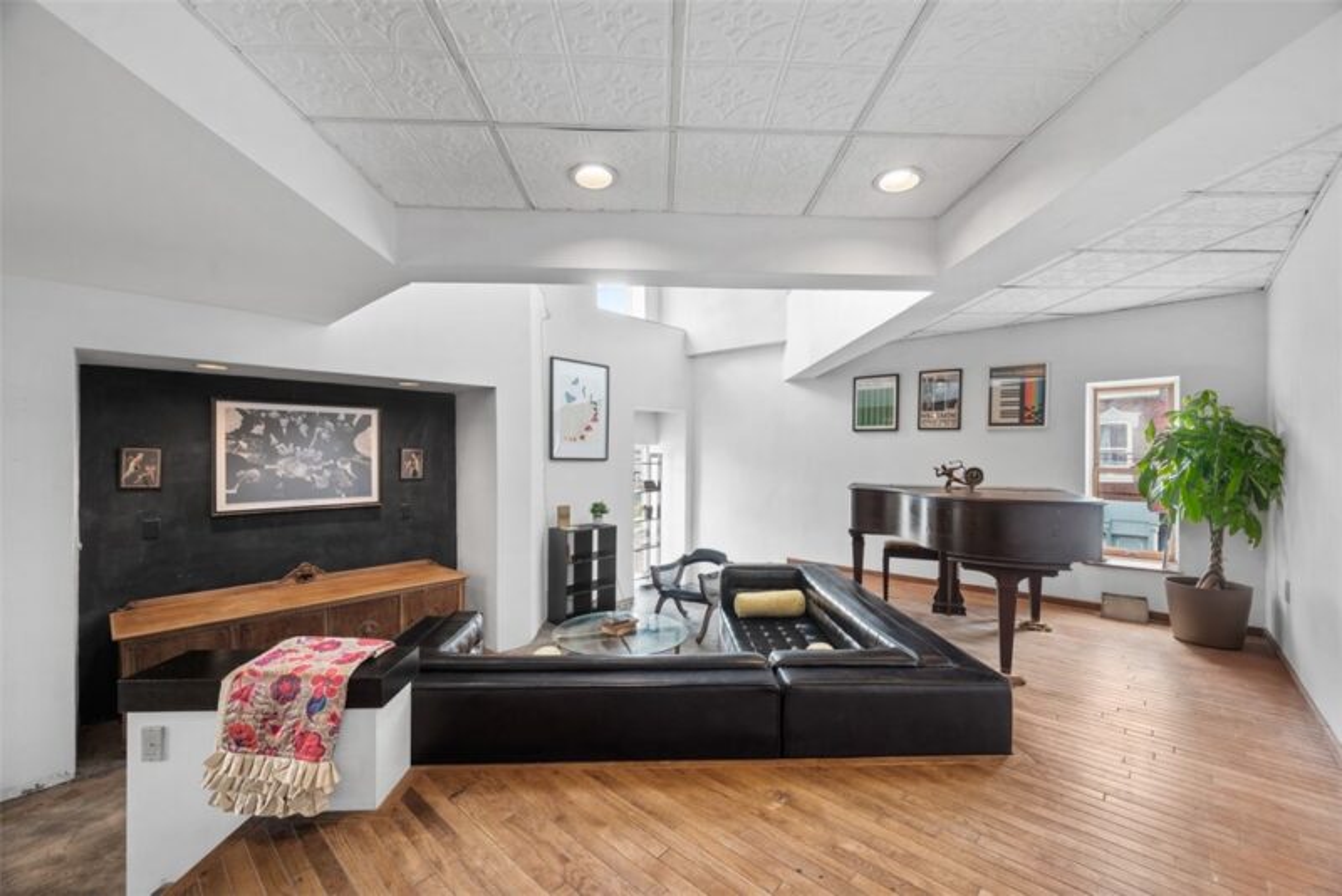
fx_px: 522
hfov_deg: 104.2
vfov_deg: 81.3
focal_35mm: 14
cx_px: 671
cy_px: 448
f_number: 8
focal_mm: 14
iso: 400
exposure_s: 1/1.25
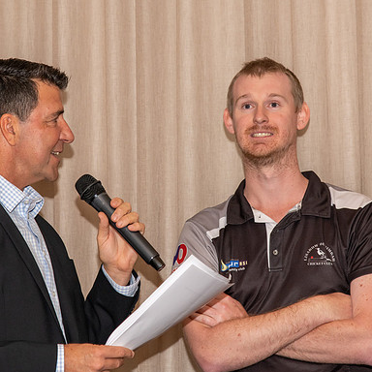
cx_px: 187
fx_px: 1994
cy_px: 151
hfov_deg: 10.7
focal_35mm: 164
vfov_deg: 10.7
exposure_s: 1/60
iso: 800
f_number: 5.6
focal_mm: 105
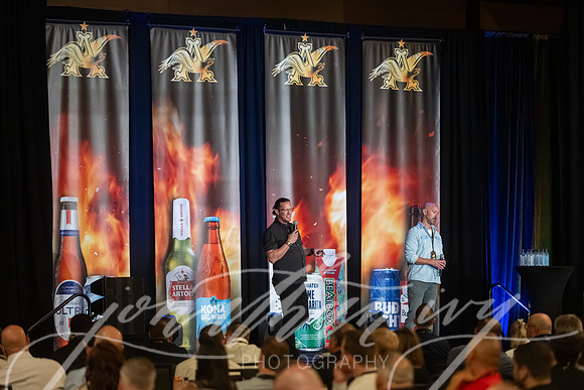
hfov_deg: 15.0
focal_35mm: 137
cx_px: 292
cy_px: 195
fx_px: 2225
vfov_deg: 10.0
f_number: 2.8
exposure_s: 1/320
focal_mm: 135
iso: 8000
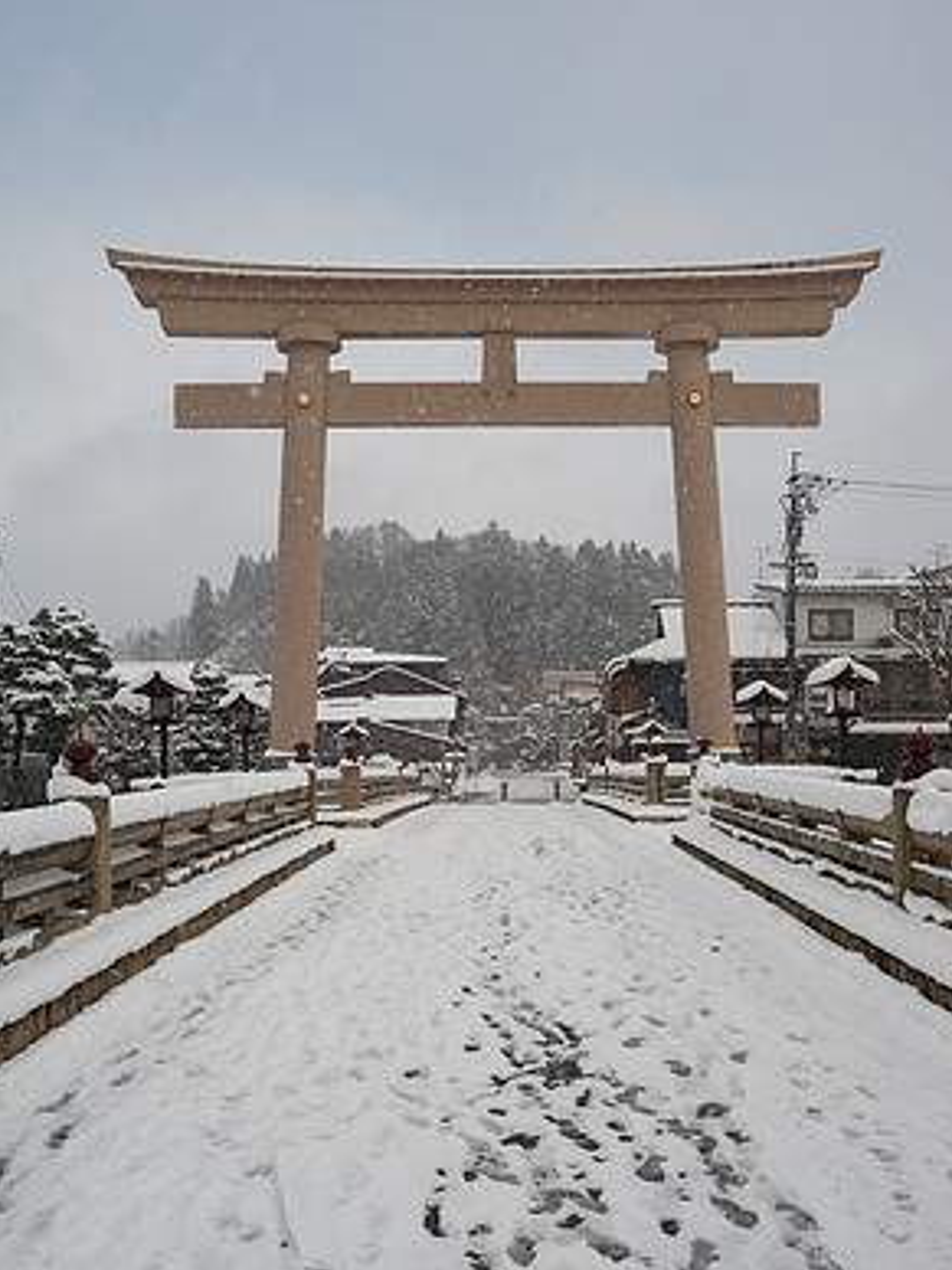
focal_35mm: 39
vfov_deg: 47.8
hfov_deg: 36.8
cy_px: 700
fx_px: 1430
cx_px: 479
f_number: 8
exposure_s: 1/800
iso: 200
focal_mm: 35
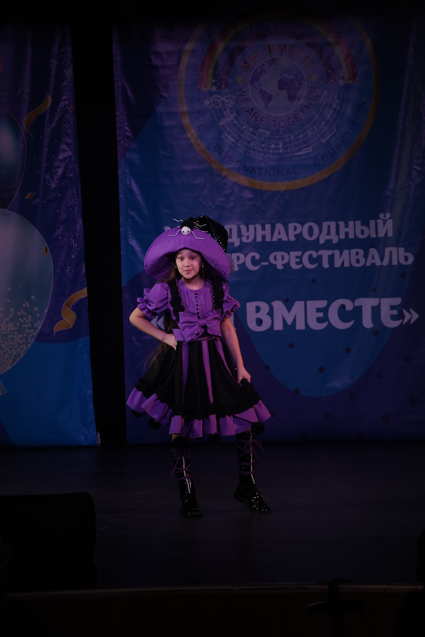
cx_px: 212
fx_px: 2674
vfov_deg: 13.6
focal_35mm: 151
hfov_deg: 9.1
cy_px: 318
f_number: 5
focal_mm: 151
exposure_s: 1/400
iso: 1600
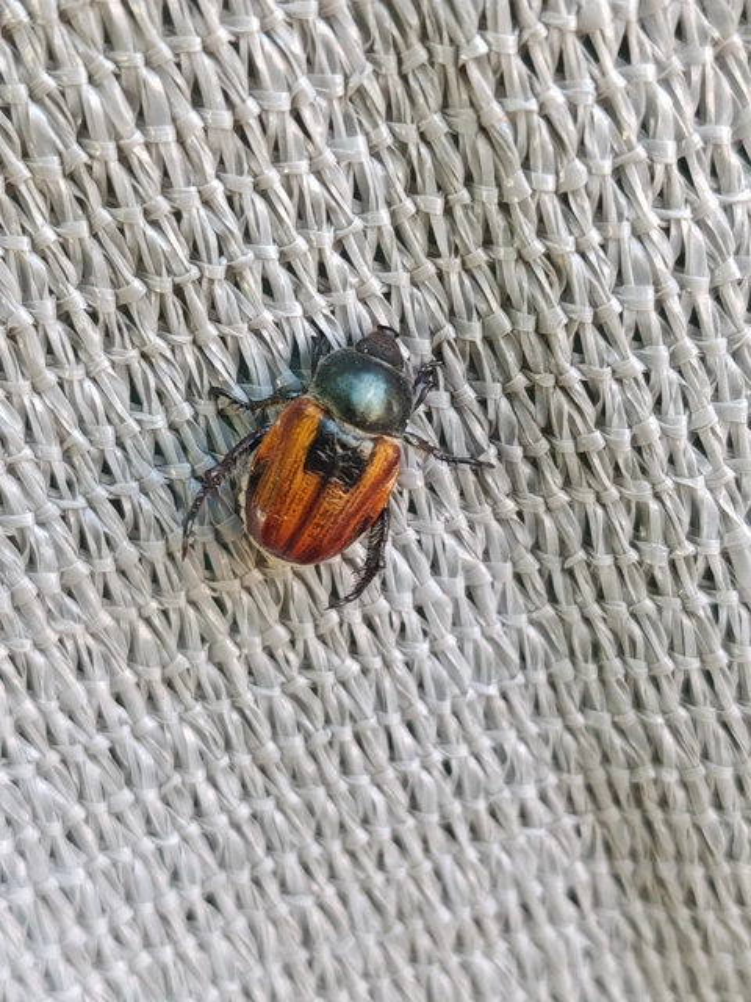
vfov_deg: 35.5
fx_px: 1562
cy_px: 501
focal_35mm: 54
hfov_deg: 27.0
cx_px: 376
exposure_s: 1/100
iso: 645
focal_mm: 5.24
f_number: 1.7
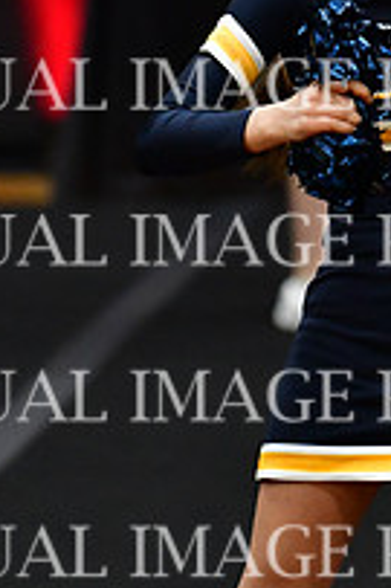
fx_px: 11211
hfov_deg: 2.0
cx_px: 358
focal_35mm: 687
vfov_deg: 3.0
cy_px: 162
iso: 4000
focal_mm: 160
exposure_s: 1/800
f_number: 2.8
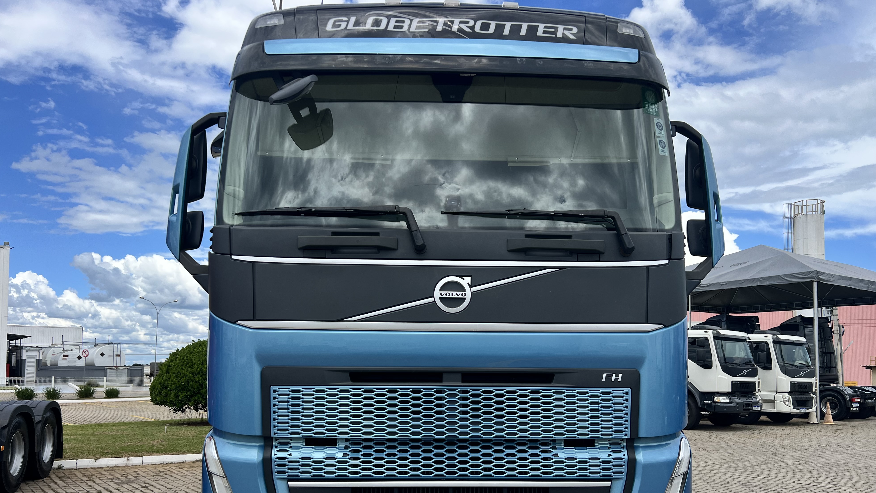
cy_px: 329
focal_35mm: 29
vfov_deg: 39.7
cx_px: 442
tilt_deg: +2.3
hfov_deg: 66.1
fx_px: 674
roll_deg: -0.5
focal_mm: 5.7
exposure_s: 1/3257
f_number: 1.5
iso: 50
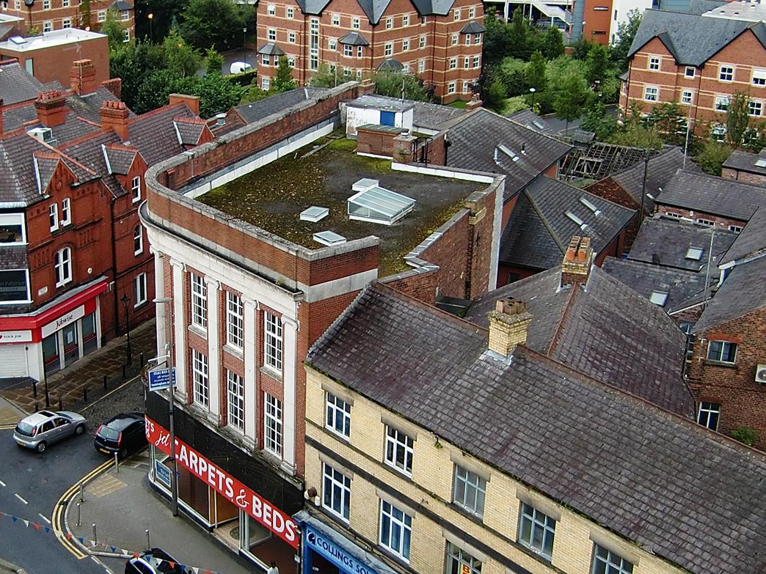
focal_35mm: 59
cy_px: 346
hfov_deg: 32.4
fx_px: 1306
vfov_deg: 24.8
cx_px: 254
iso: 64
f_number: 2.6
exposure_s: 1/160
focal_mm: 4.9
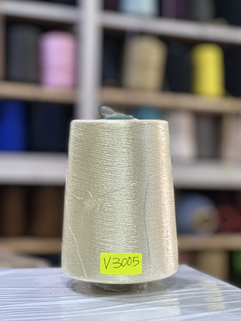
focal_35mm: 77
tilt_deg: +3.0
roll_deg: -2.0
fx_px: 715
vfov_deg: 25.3
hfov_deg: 19.1
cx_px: 120
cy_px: 160
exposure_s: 1/100
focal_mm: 9
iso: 250
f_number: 2.8
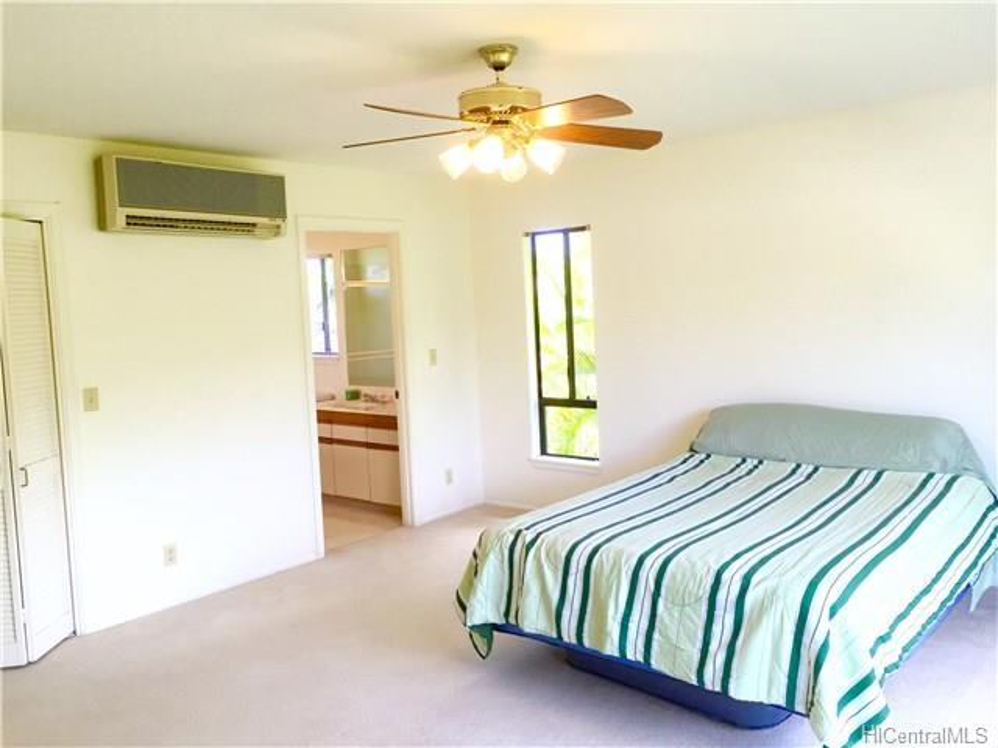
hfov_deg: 61.7
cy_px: 374
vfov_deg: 48.2
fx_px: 836
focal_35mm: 29
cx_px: 499
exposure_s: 1/120
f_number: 2.2
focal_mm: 4.15
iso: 50
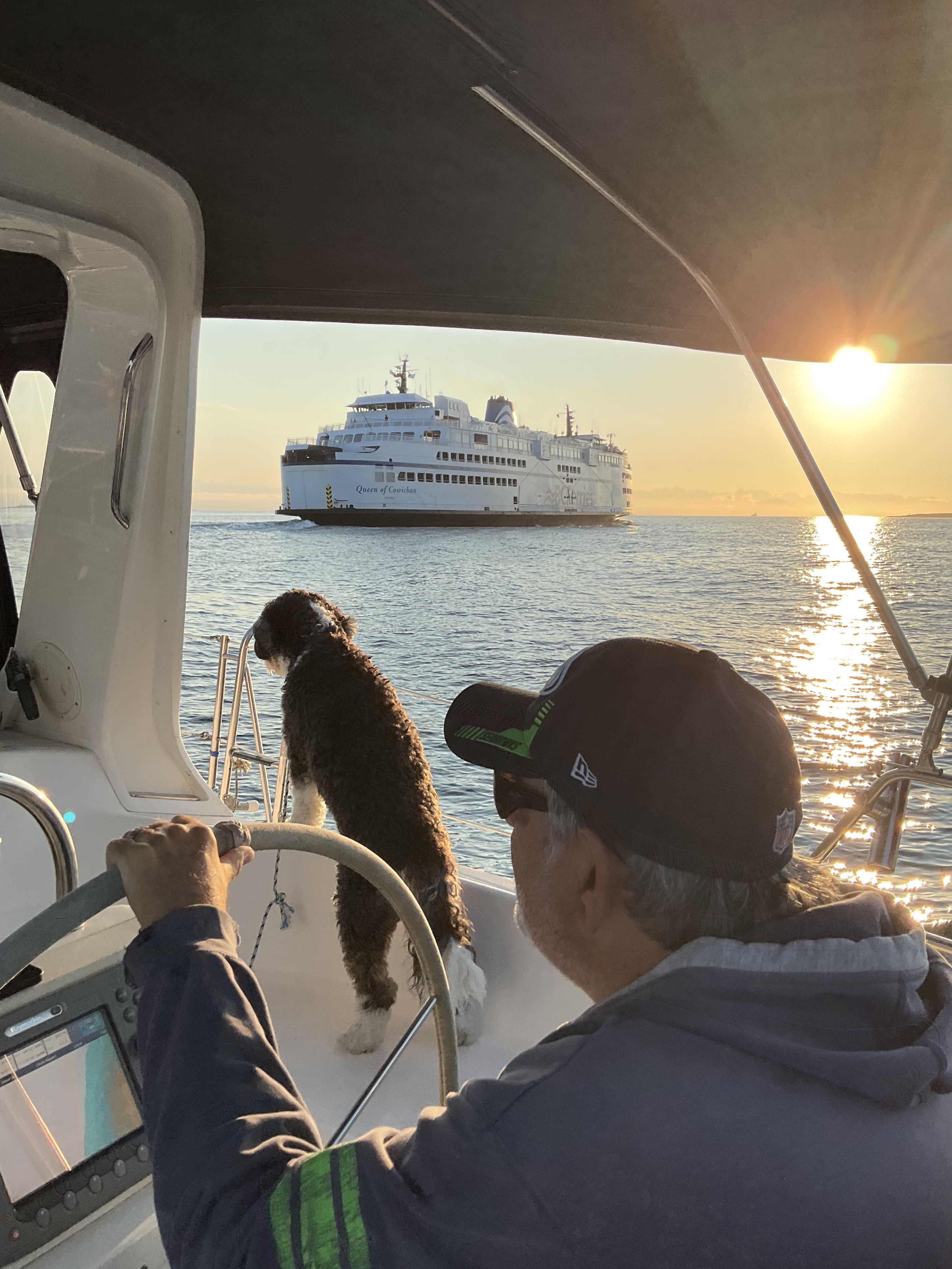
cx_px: 461
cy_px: 591
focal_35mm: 31
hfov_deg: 45.4
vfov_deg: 58.3
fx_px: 1137
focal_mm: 3
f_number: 1.8
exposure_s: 1/1195
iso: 25
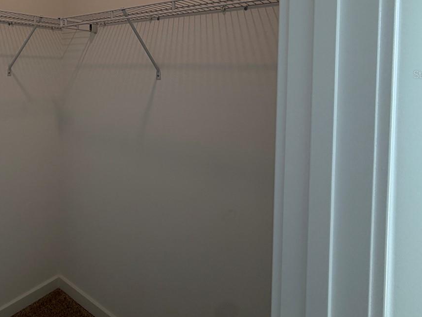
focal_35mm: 26
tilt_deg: +0.1
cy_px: 74
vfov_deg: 50.5
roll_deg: -1.0
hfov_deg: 60.3
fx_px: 317
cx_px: 68
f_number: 2.2
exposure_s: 1/120
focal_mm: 2.22
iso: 50
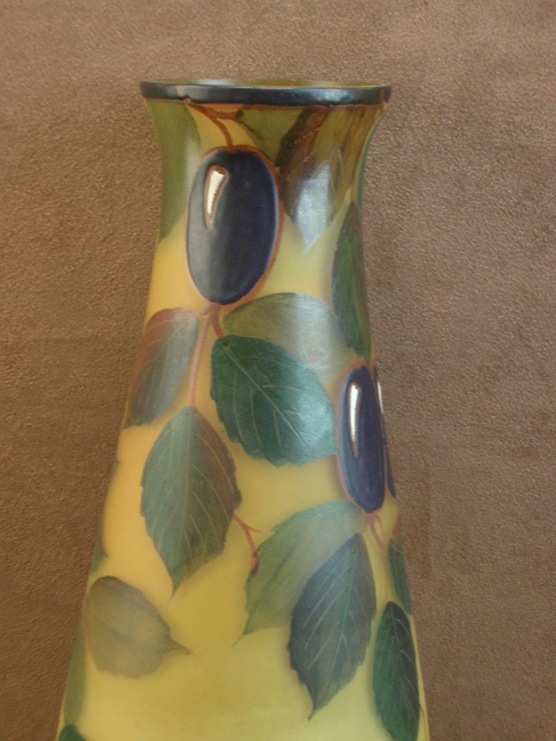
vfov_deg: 31.2
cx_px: 278
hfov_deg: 23.7
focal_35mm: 62
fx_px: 1328
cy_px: 370
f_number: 3.5
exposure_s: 1/25
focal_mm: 10.2
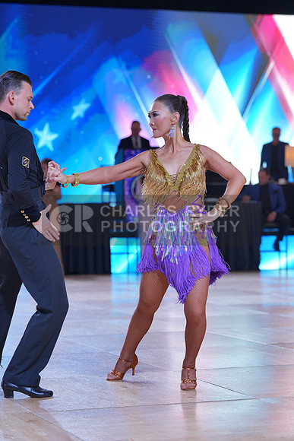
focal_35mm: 105
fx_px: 1285
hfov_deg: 13.0
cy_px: 220
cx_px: 147
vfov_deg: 19.5
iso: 800
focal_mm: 105
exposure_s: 1/400
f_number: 4
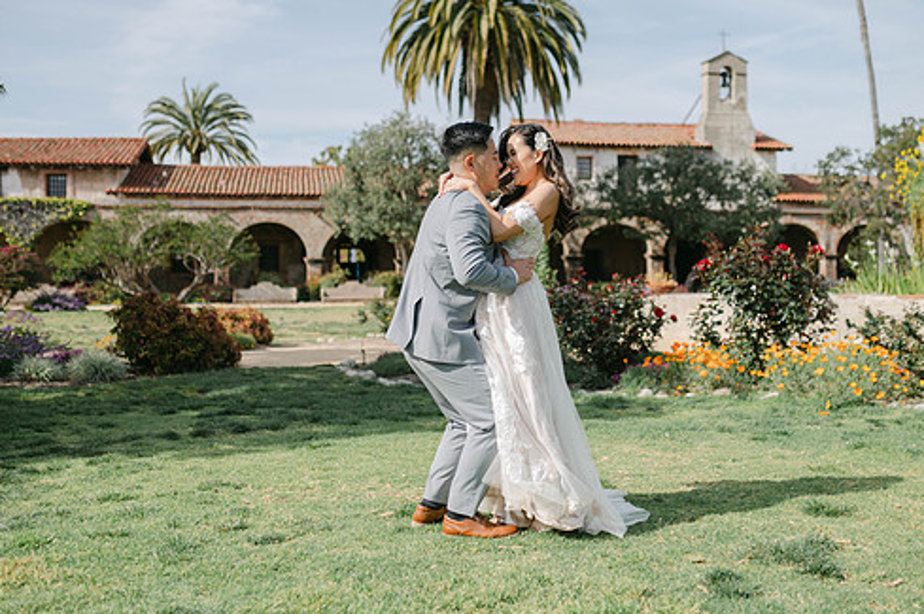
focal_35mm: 42
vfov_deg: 31.8
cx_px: 501
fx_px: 1077
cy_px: 287
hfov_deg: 46.4
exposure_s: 1/5000
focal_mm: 35
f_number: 2
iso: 100
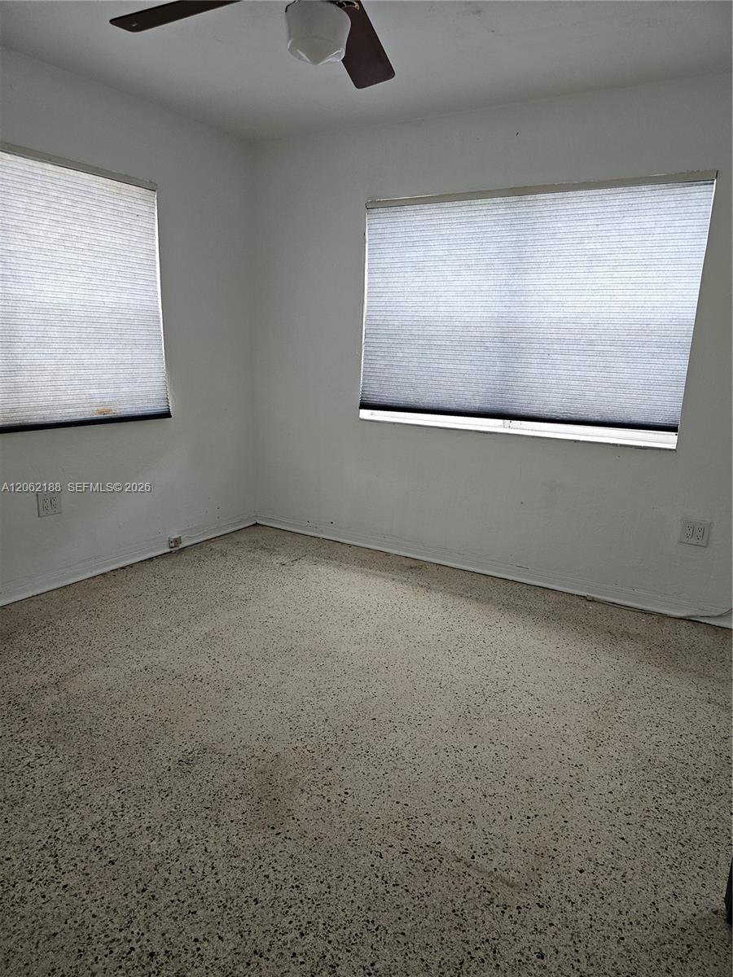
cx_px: 366
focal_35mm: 23
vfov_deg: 73.9
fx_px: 649
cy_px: 488
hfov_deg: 58.9
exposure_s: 1/180
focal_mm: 6.3
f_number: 1.7
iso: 200
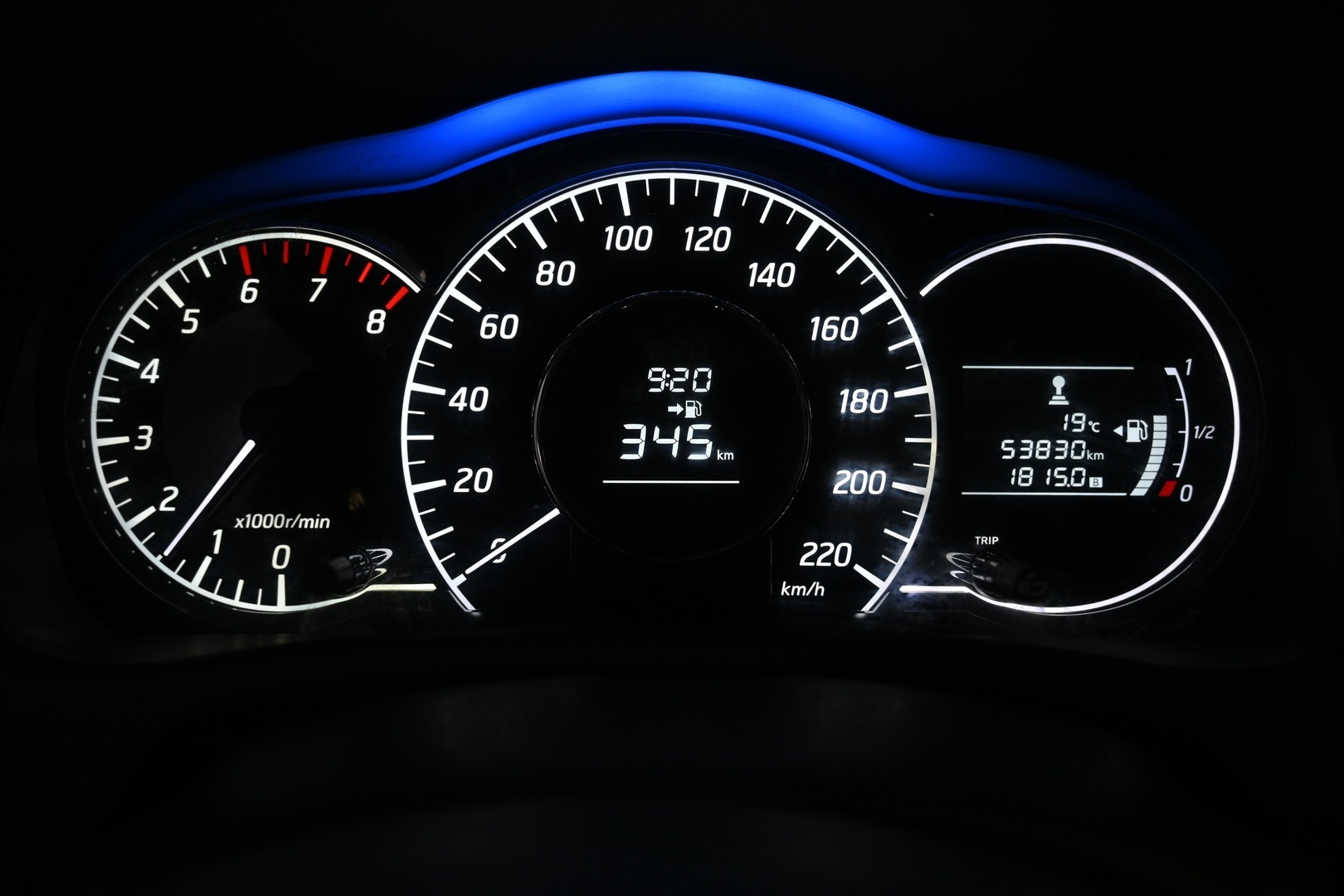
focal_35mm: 37
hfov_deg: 52.2
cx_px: 672
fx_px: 1372
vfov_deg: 36.2
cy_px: 448
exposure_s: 1/60
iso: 320
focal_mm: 24.5
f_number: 4.2
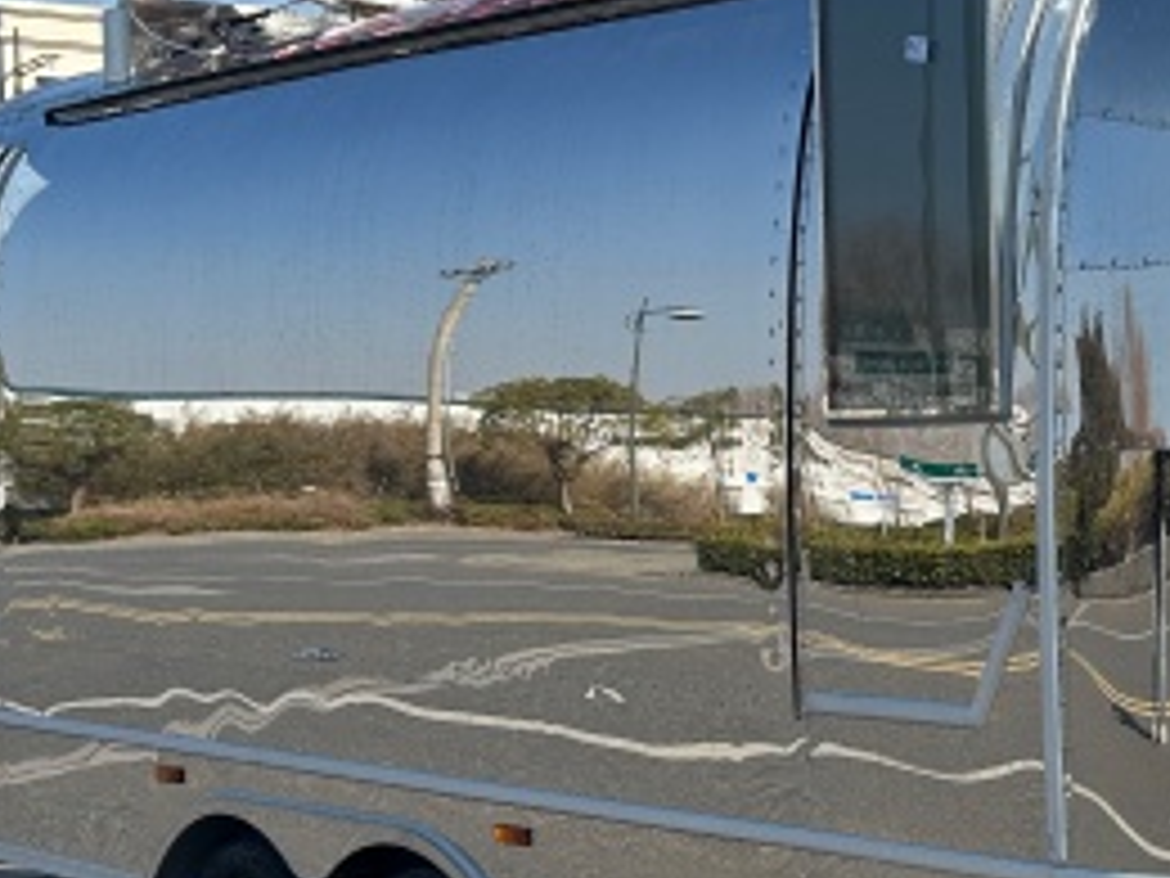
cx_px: 1269
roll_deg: +1.5
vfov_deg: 18.4
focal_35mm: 80
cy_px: 482
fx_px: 2704
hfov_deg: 23.0
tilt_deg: -2.2
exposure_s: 1/3704
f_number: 1.5
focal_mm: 5.7
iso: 50
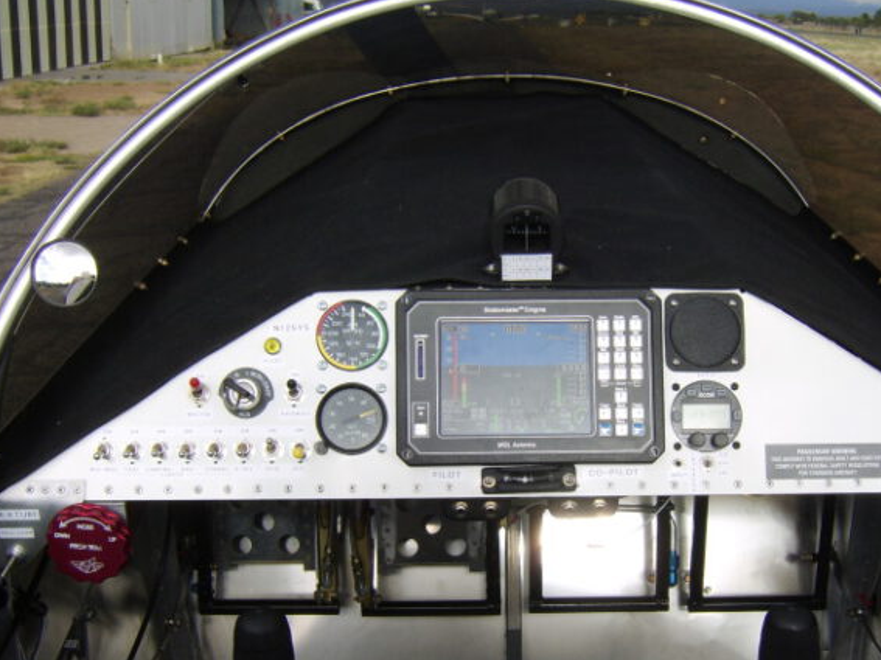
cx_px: 511
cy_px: 427
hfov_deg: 44.7
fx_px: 1069
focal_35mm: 42
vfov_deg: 34.1
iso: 71
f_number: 5.6
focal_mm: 8.13
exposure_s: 1/210
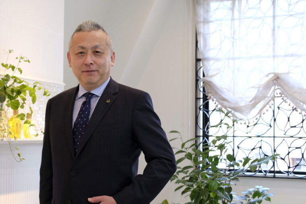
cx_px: 113
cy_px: 114
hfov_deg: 32.2
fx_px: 527
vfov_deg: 21.9
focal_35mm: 62
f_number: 4.3
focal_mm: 30.9
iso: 400
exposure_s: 1/50
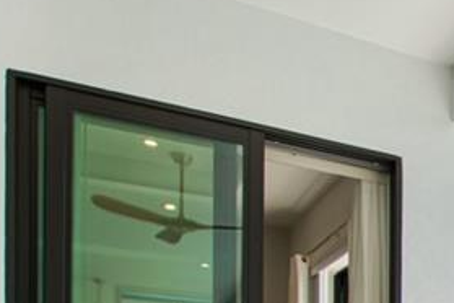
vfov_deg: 21.5
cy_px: 428
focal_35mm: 55
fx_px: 694
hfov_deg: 26.4
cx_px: 679
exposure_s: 1/320
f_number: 8
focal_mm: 10
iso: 200
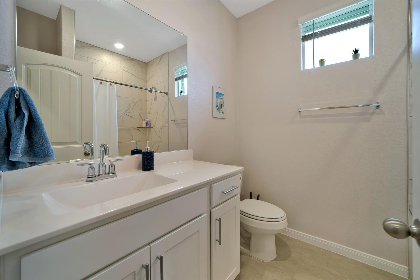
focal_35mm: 14
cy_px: 140
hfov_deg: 104.3
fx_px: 163
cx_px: 210
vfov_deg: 81.2
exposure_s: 1/10
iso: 400
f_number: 8
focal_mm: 14
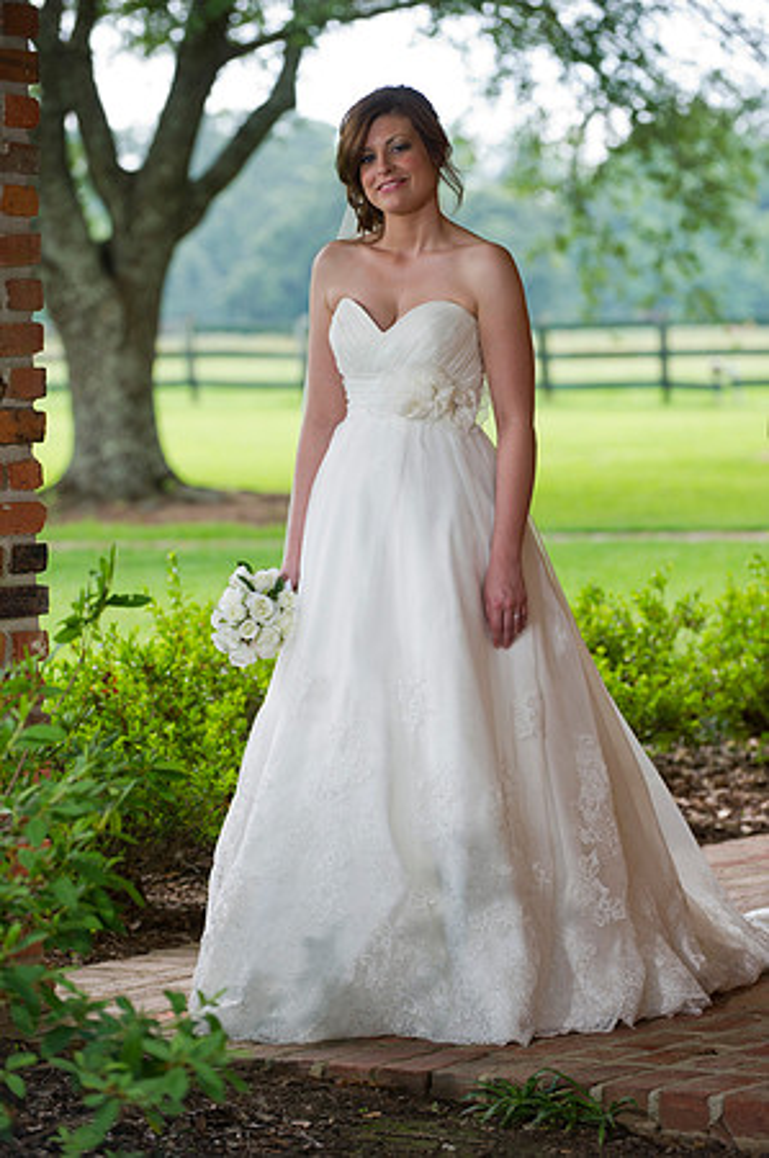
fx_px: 4335
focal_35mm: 135
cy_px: 579
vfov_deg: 15.2
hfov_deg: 10.1
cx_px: 384
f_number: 3.5
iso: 500
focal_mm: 135
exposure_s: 1/250
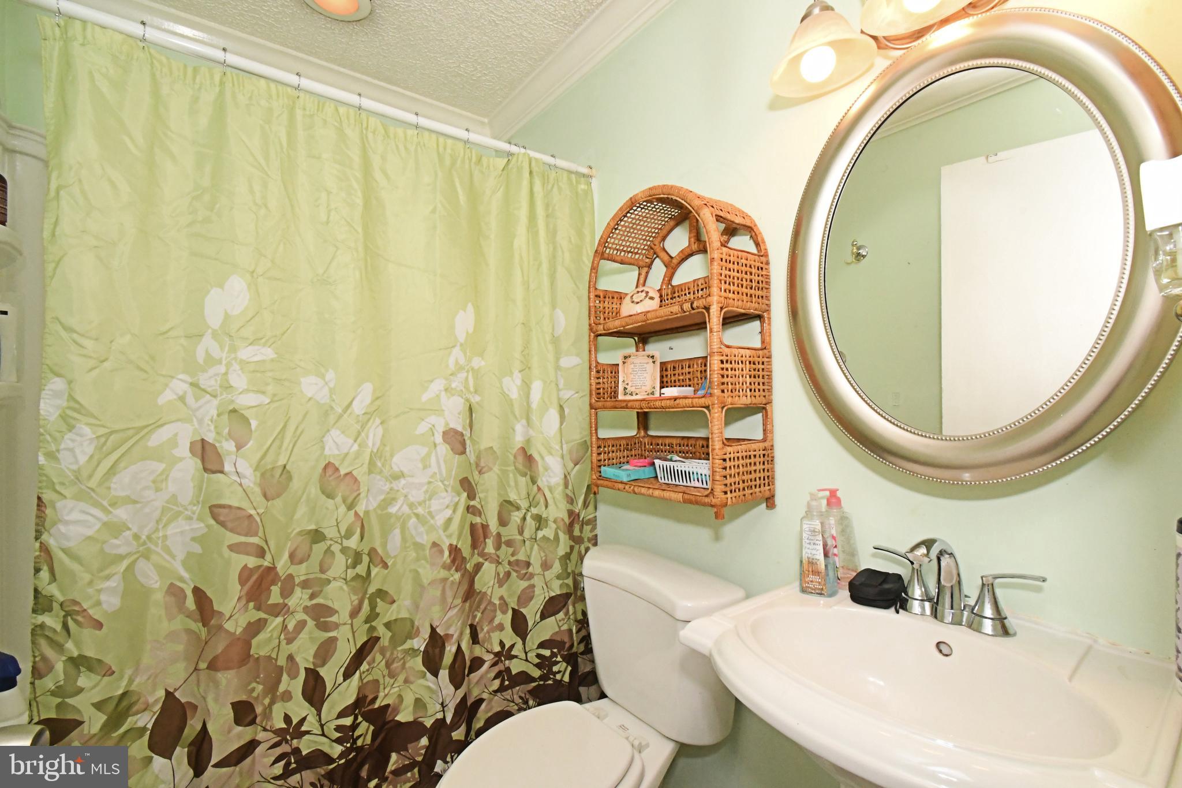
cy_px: 394
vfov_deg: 77.3
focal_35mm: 15
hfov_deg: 100.4
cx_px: 591
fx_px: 492
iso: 4000
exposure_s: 1/250
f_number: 16
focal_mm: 10
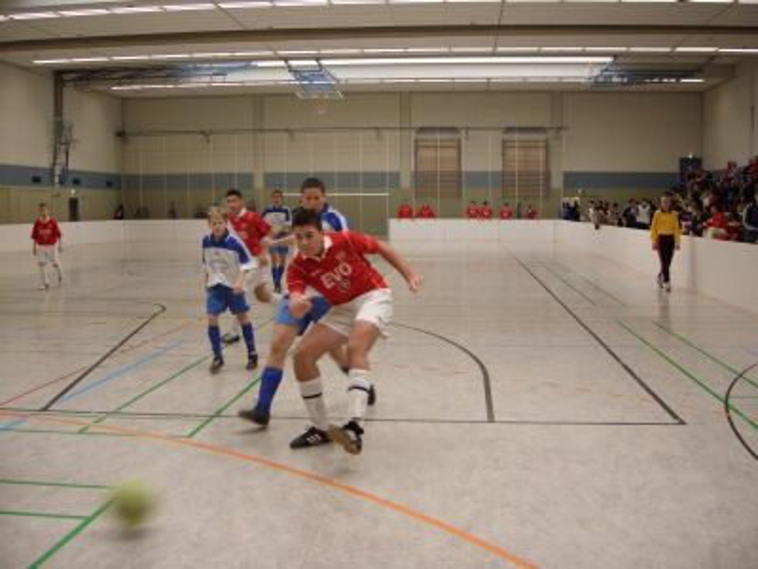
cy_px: 284
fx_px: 854
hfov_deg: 47.9
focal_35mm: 39
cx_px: 379
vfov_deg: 36.8
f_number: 2.8
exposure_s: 1/100
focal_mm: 8
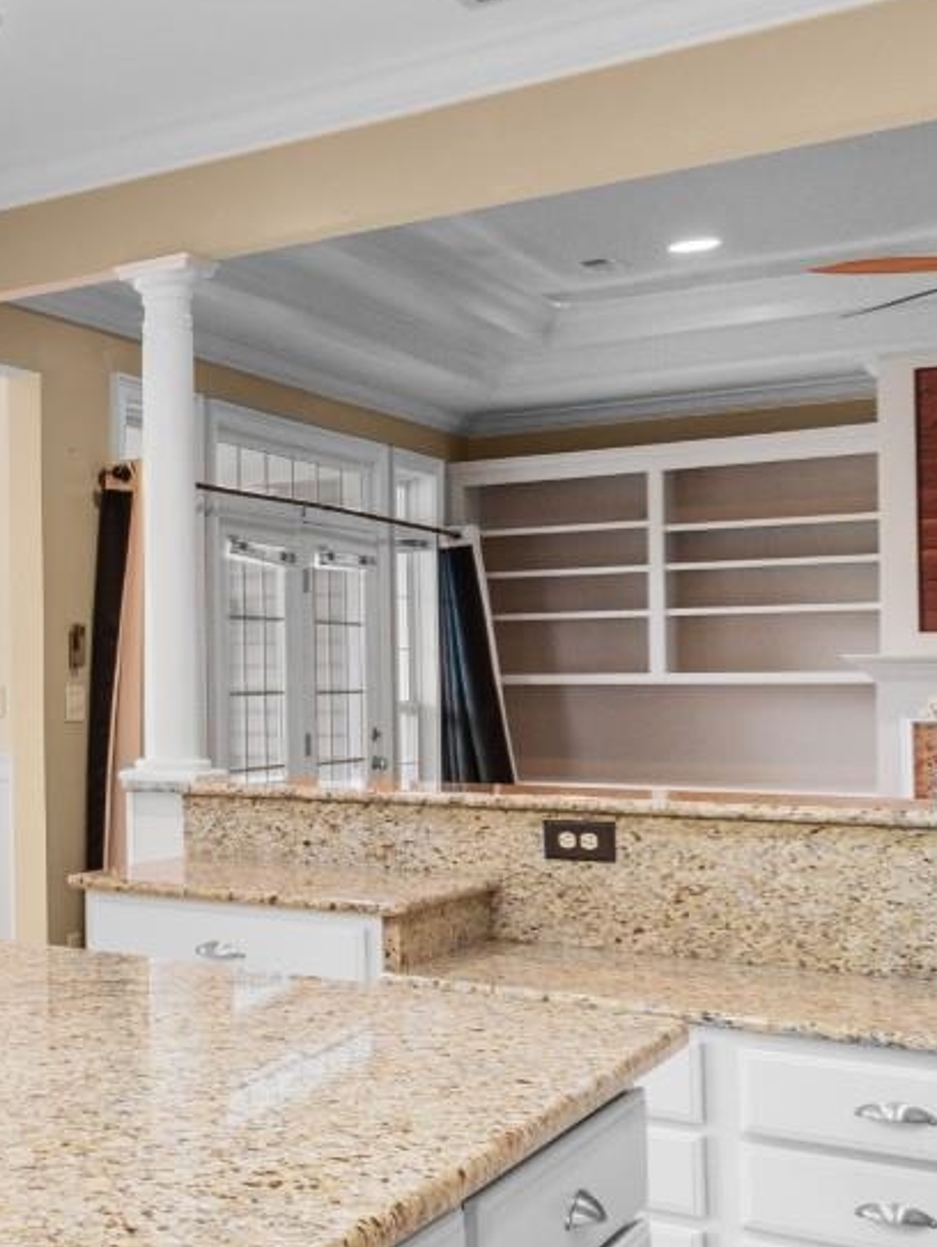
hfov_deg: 23.9
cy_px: 673
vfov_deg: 43.8
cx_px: -574
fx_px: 1550
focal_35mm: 43
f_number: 4.5
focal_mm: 10
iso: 100
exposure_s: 1/8
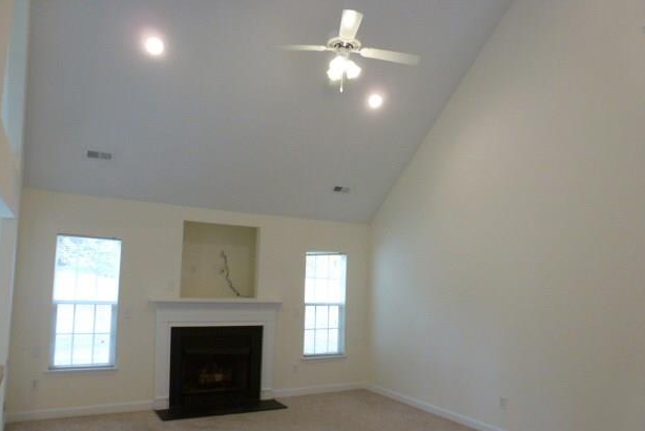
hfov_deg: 69.4
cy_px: 245
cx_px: 316
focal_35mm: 26
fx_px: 466
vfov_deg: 49.5
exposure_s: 1/60
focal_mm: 4.3
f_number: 3.3
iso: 400
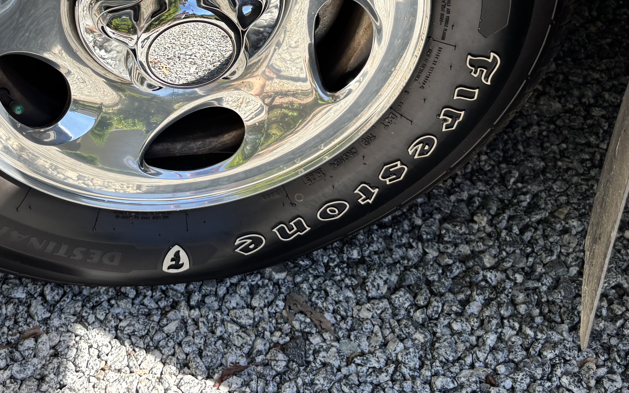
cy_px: 11
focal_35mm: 49
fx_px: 840
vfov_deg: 25.2
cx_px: 219
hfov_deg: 40.6
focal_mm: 5.96
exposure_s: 1/675
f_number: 1.6
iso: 50
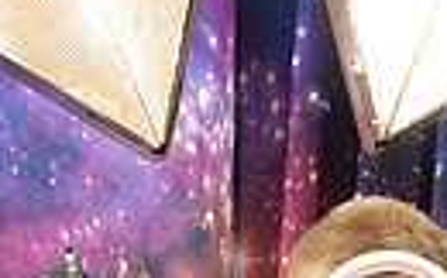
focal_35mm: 191
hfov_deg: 11.0
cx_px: 309
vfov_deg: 6.6
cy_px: 619
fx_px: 2325
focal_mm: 42
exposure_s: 1/125
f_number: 9
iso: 320
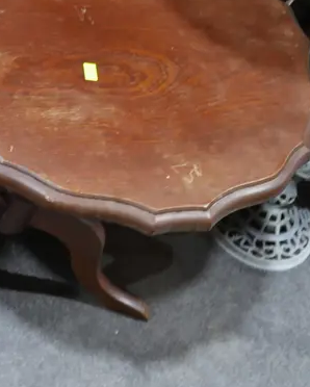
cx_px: -197
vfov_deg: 22.1
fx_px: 985
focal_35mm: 86
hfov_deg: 15.9
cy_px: 132
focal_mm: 16
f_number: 3.6
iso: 640
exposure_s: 1/60
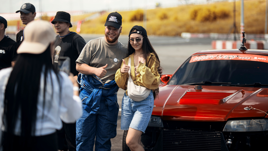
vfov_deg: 13.6
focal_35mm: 89
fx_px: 633
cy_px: 62
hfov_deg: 23.9
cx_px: 134
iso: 100
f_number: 1.8
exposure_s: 1/250
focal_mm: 85
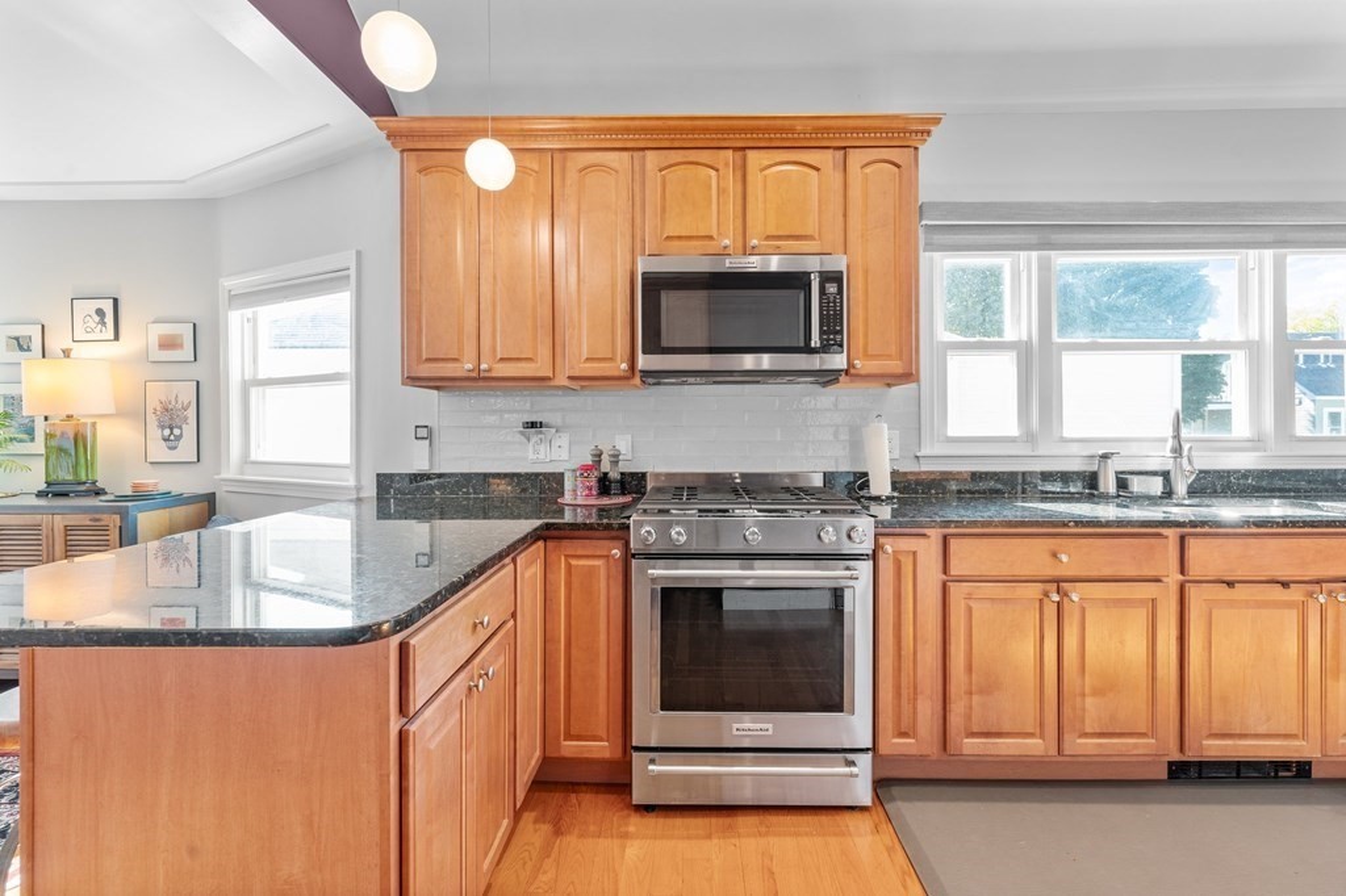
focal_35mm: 14
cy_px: 448
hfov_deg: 104.3
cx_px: 673
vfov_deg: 81.2
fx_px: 523
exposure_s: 1/2
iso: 400
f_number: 8
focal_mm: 14
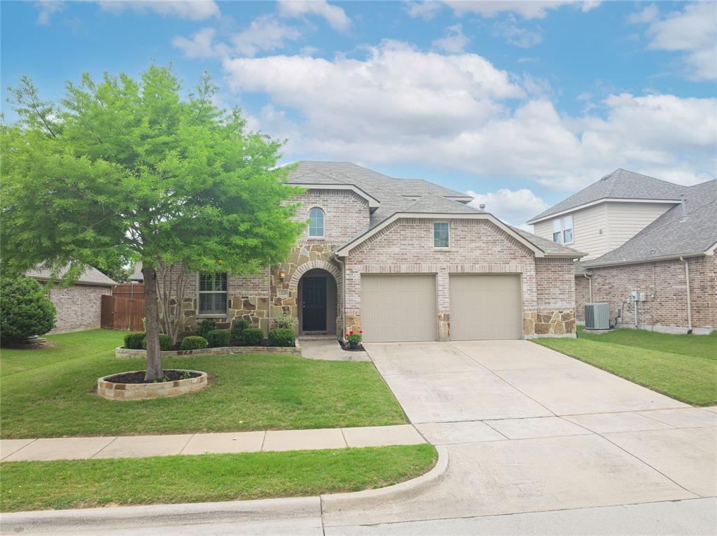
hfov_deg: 71.6
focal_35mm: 24
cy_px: 268
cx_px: 358
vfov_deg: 56.7
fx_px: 497
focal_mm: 12.29
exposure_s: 1/160
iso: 100
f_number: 7.1
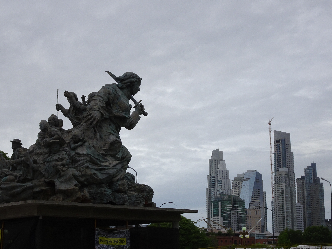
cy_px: 124
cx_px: 166
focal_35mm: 68
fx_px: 652
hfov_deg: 28.6
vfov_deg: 21.6
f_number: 4.5
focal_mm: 11.66
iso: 80
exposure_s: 1/400
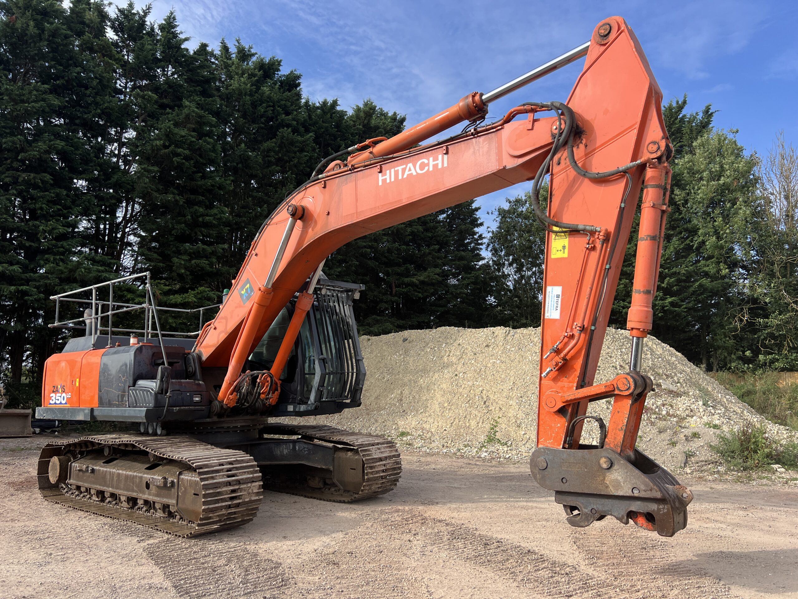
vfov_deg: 53.1
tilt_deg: +7.9
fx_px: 599
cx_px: 399
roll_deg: -0.8
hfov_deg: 67.3
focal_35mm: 26
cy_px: 300
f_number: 1.5
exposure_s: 1/2353
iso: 50
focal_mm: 5.7
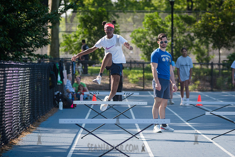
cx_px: 114
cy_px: 88
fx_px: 1500
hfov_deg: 9.0
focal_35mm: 230
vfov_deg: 6.0
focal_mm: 145
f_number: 4
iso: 400
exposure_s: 1/1250
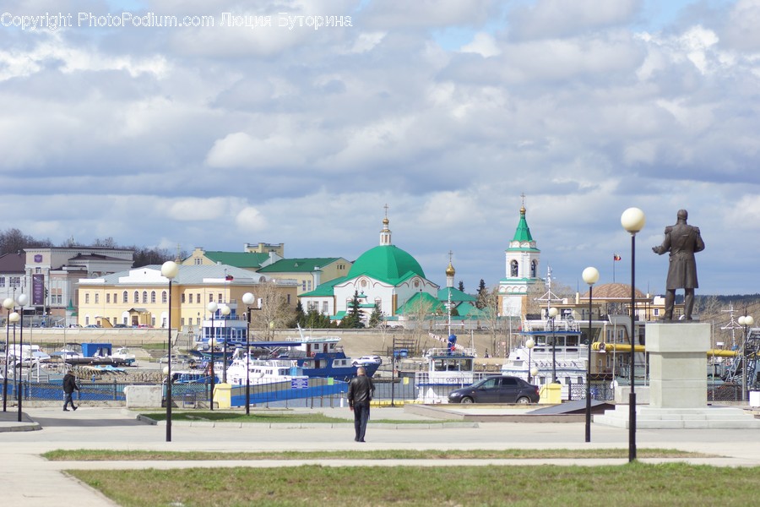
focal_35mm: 135
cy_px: 254
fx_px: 2850
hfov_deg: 15.2
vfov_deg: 10.2
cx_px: 380
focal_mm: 90
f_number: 4.5
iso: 100
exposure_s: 1/800
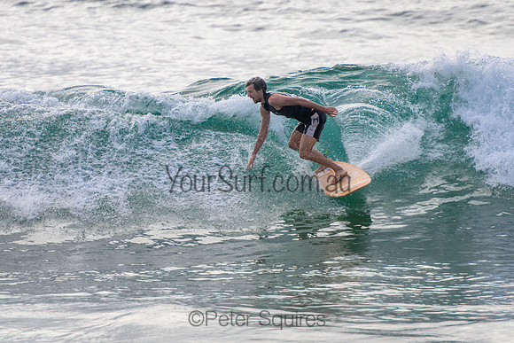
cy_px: 142
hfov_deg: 3.7
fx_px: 7857
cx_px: 232
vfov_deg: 2.5
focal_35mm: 550
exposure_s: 1/2000
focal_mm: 400
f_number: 5.6
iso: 220
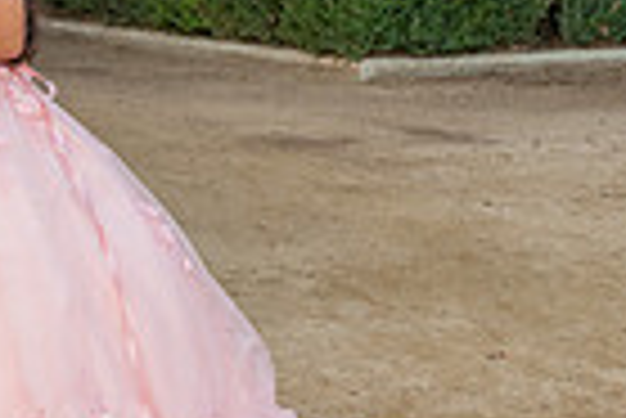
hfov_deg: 14.0
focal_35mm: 129
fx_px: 2245
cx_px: -522
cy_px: -56
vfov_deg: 10.5
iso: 320
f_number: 4.5
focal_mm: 31
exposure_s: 1/200
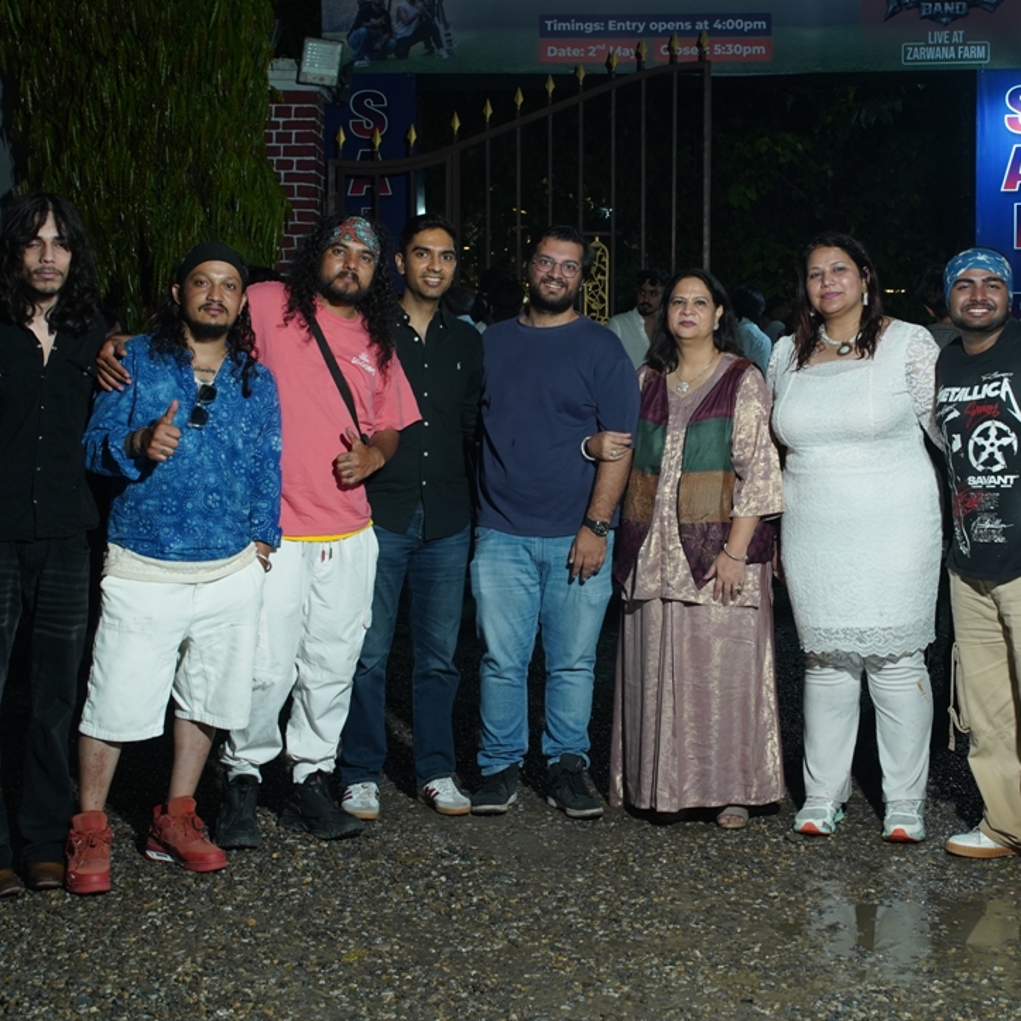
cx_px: 587
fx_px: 1835
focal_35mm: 55
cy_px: 487
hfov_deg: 31.0
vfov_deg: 31.1
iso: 1000
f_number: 6.3
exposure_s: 1/160
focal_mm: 39
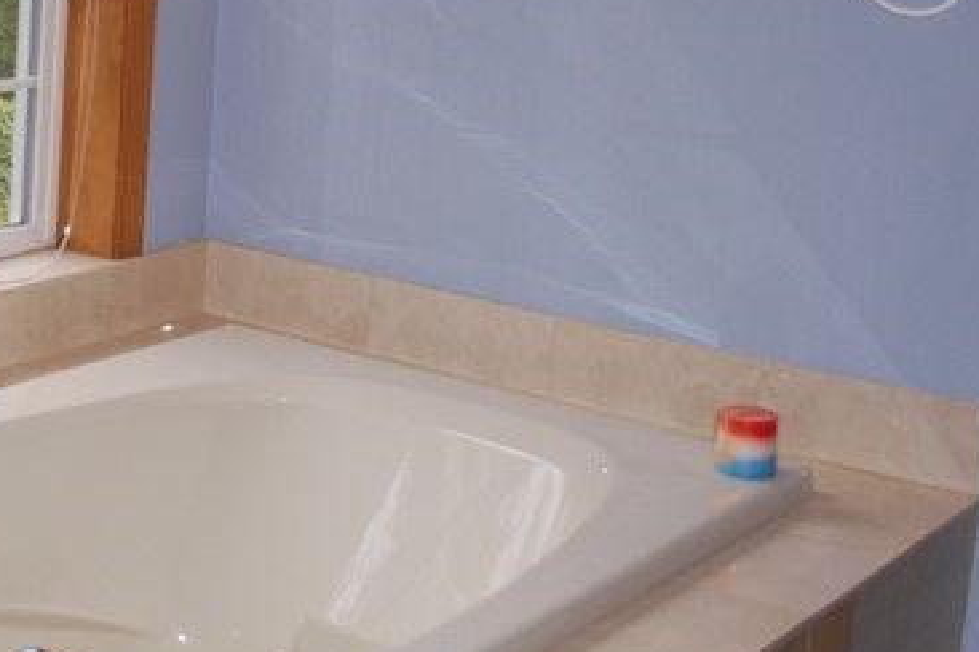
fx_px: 2175
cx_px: -84
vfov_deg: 16.8
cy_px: 72
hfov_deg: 23.8
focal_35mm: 80
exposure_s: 1/60
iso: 200
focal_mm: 18
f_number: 3.8
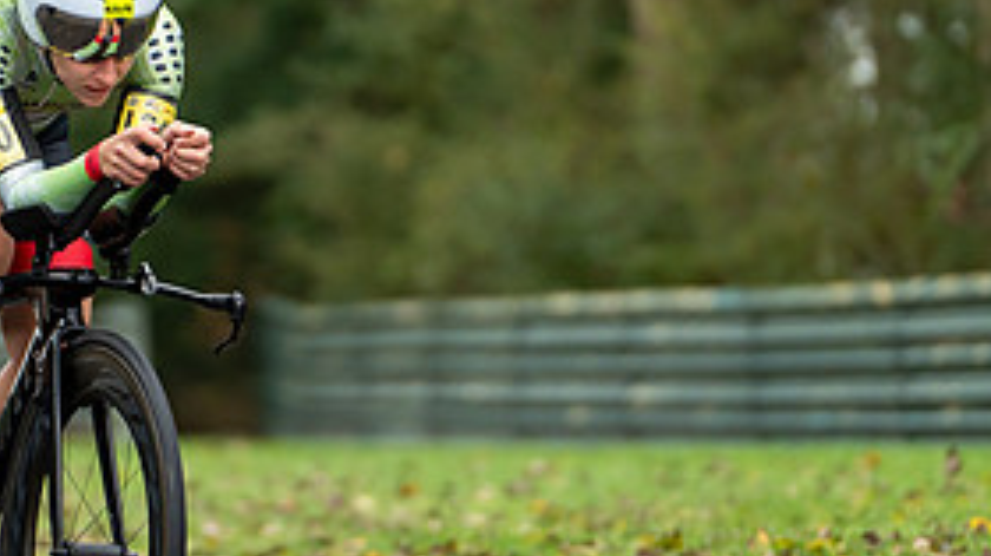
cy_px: 135
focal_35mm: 423
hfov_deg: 5.1
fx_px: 11107
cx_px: 222
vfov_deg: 2.9
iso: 800
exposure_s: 1/1000
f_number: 2.8
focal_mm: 157
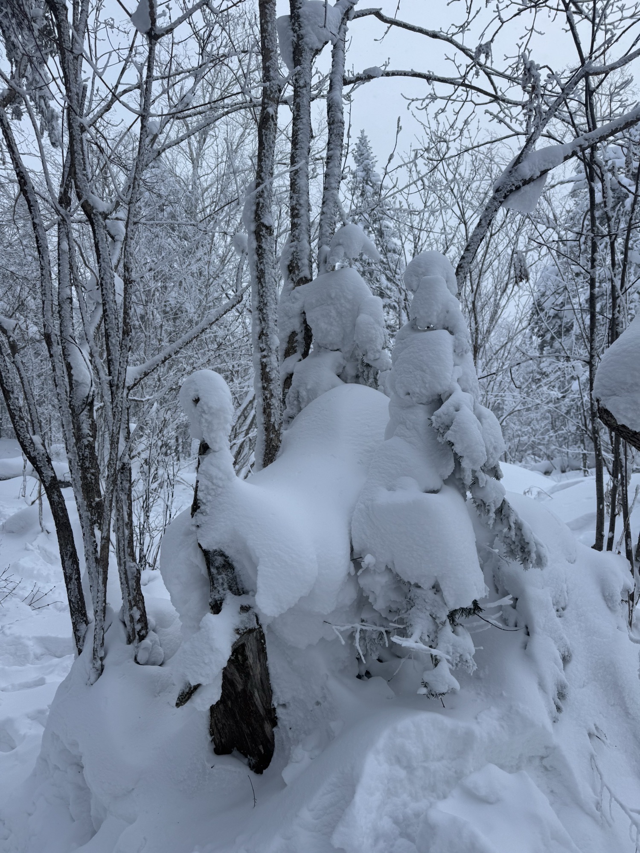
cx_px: 320
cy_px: 426
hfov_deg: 56.8
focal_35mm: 24
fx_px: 592
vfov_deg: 71.6
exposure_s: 1/1721
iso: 80
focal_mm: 6.76
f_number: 1.78
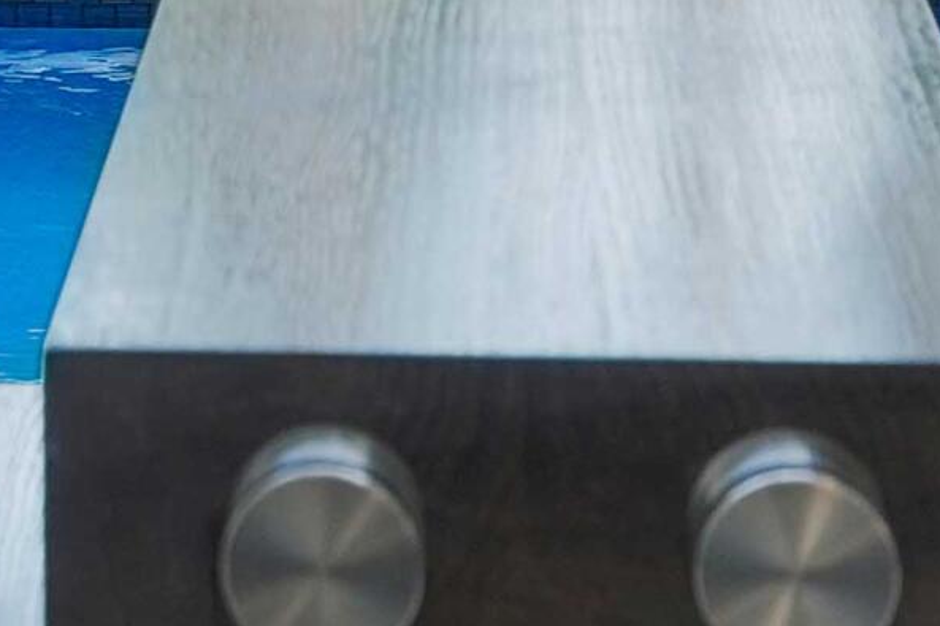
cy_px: -853
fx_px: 6865
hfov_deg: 7.8
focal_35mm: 263
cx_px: -75
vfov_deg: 5.1
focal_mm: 35
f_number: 7.1
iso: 320
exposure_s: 1/200
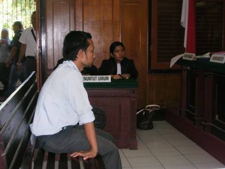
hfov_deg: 35.5
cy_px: 84
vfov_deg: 27.0
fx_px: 351
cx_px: 112
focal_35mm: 54
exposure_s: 1/60.1
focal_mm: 9
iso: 91
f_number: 3.4
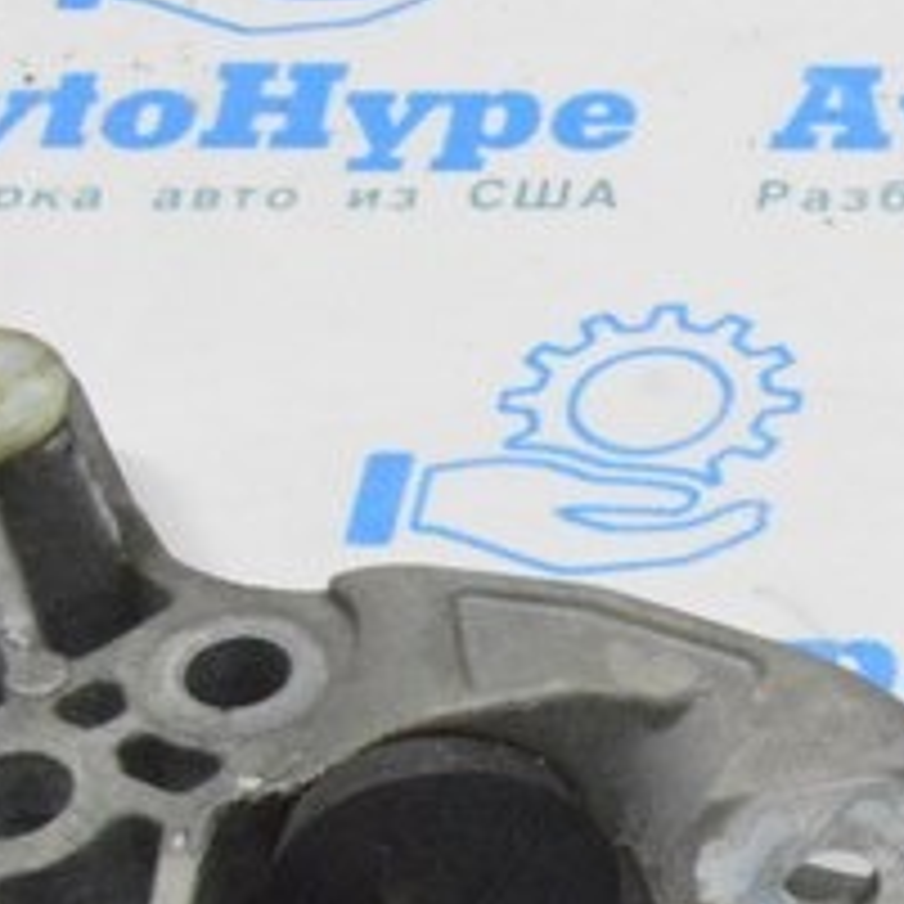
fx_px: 4609
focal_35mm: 156
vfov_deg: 11.1
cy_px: 938
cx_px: 1696
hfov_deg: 10.5
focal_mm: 24
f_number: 20
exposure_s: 1/20
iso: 6400
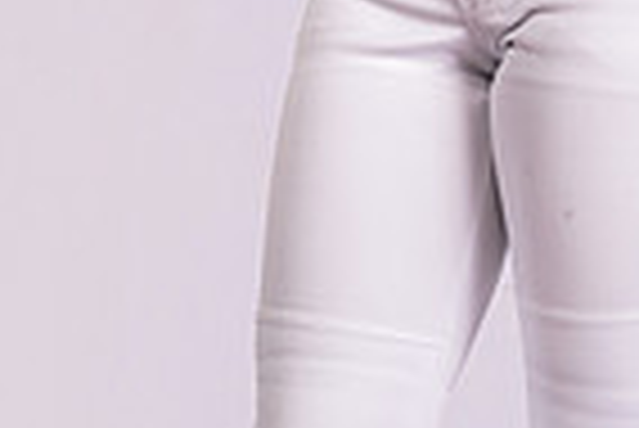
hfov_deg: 9.3
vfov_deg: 6.0
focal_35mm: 222
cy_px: -505
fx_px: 3944
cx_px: 387
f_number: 11
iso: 320
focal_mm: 70
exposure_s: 1/250
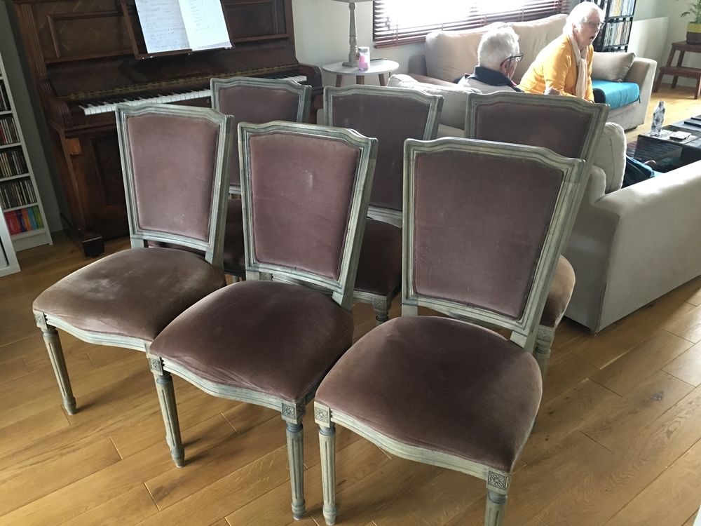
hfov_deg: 61.7
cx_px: 350
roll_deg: +0.3
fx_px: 587
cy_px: 263
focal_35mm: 29
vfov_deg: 48.2
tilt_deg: -27.0
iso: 100
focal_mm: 4.15
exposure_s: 1/8
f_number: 2.2
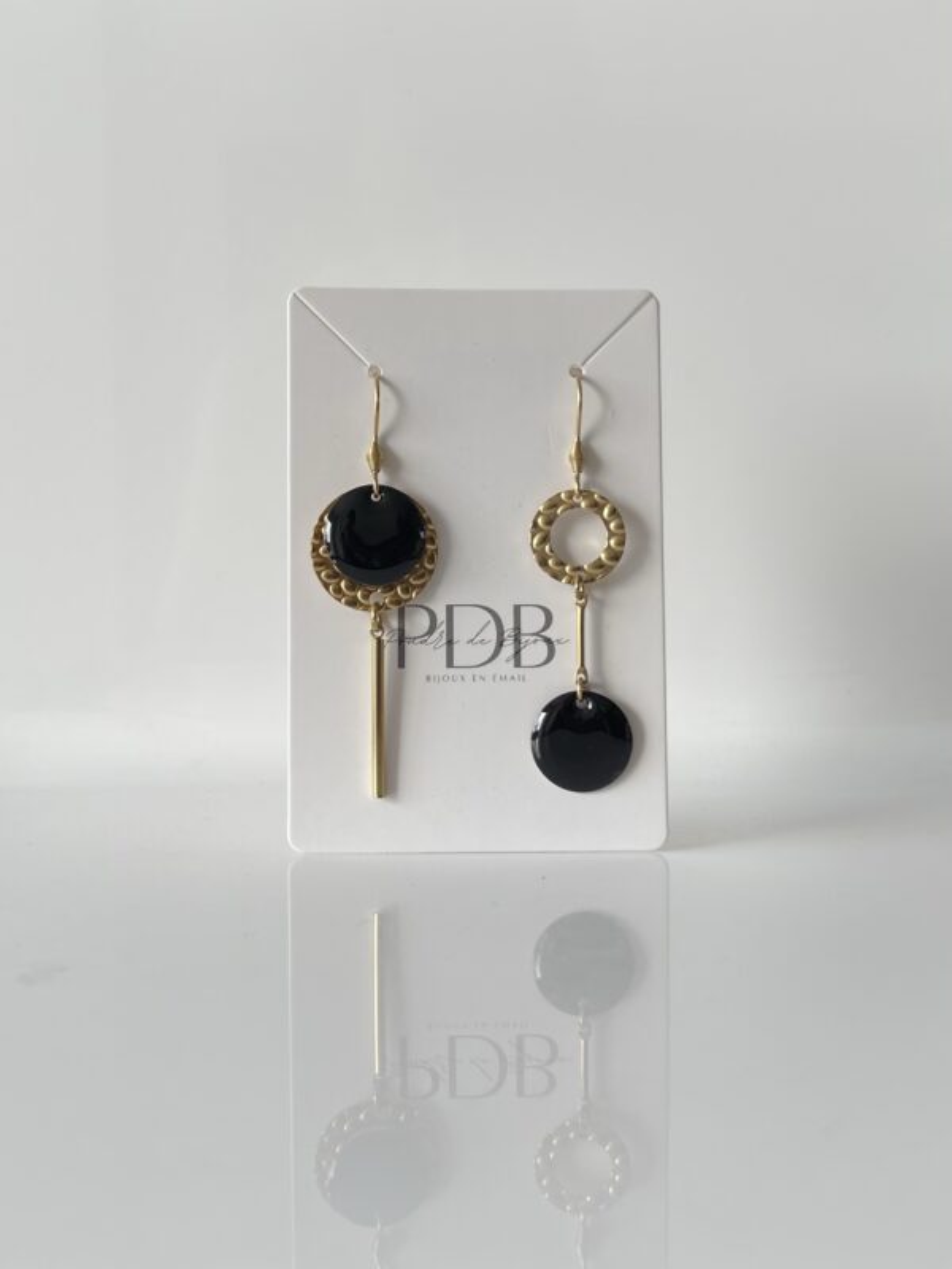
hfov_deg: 54.9
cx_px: 476
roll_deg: +0.7
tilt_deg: -0.8
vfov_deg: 69.4
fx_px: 917
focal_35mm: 25
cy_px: 634
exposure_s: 1/351
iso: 32
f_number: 1.6
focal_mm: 5.1
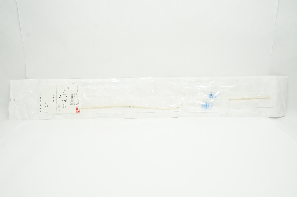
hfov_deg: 59.5
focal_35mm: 32
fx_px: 260
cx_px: 148
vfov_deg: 41.6
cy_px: 98
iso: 400
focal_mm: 21
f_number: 11
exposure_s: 1/15
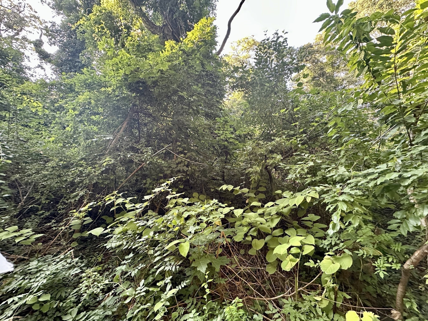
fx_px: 173
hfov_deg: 102.1
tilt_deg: -3.0
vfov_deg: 85.7
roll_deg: -2.1
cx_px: 214
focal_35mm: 14
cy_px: 160
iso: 320
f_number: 2.2
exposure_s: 1/99
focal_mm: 2.22
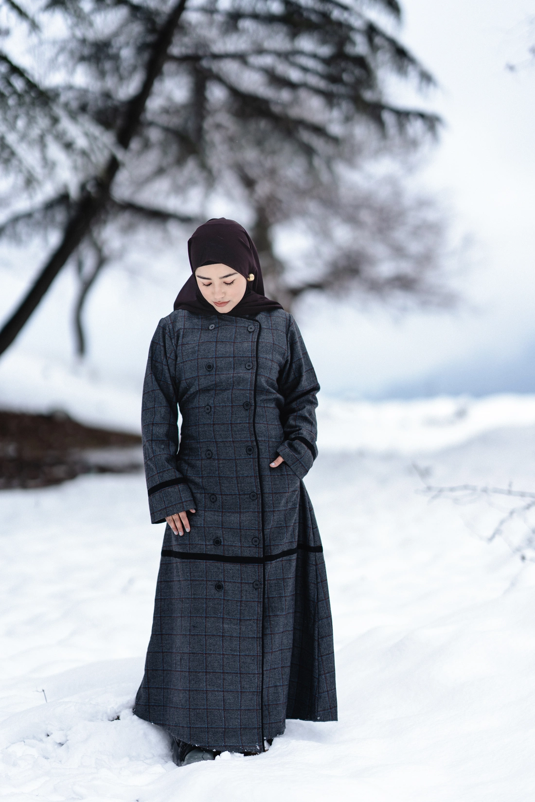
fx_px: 1895
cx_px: 268
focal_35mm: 85
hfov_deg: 16.1
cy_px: 401
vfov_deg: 23.9
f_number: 1.4
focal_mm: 85
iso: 50
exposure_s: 1/2000
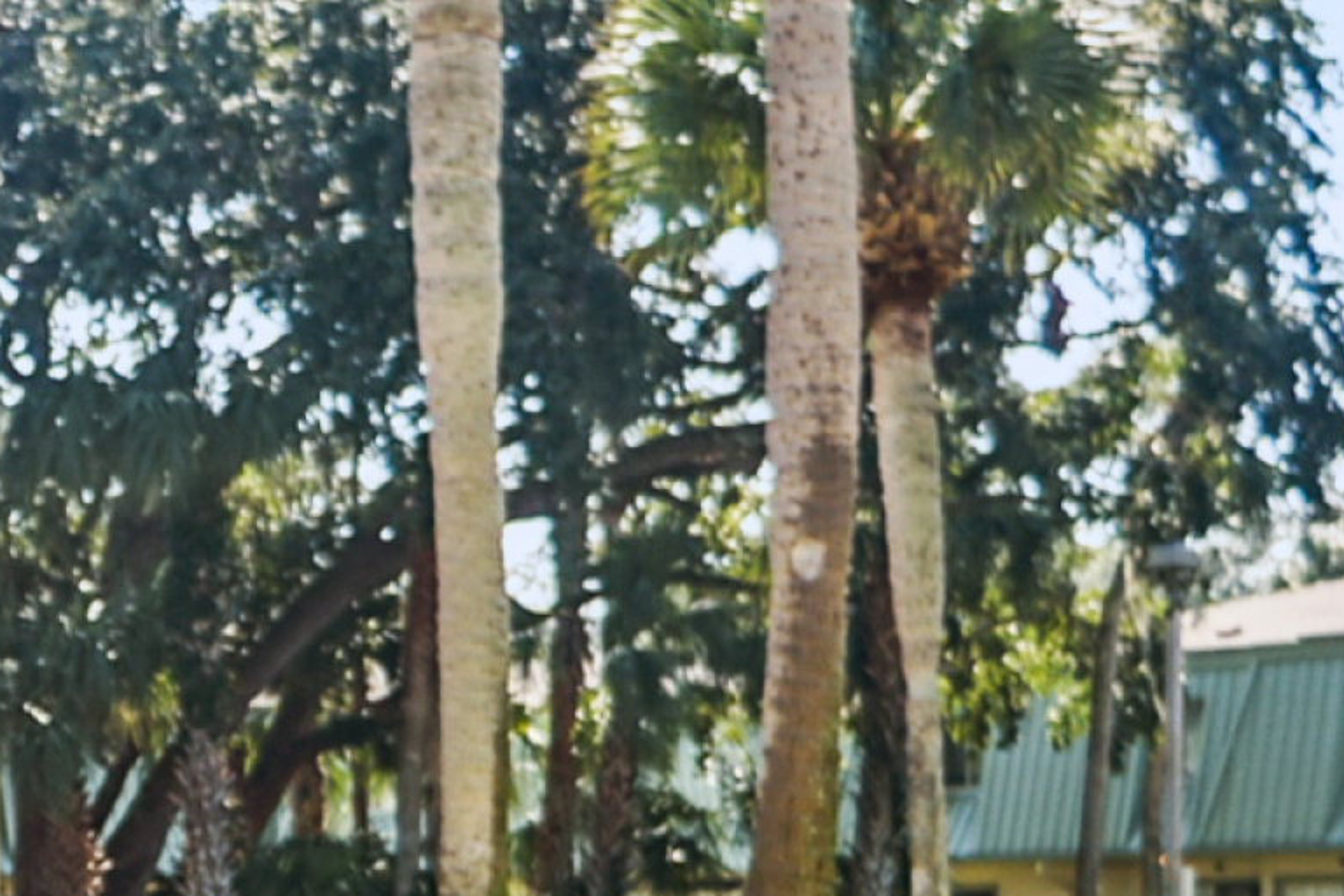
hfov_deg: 18.8
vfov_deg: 12.8
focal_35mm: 104
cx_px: -173
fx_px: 3883
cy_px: 1116
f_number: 3.5
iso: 400
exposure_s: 1/2000
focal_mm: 20
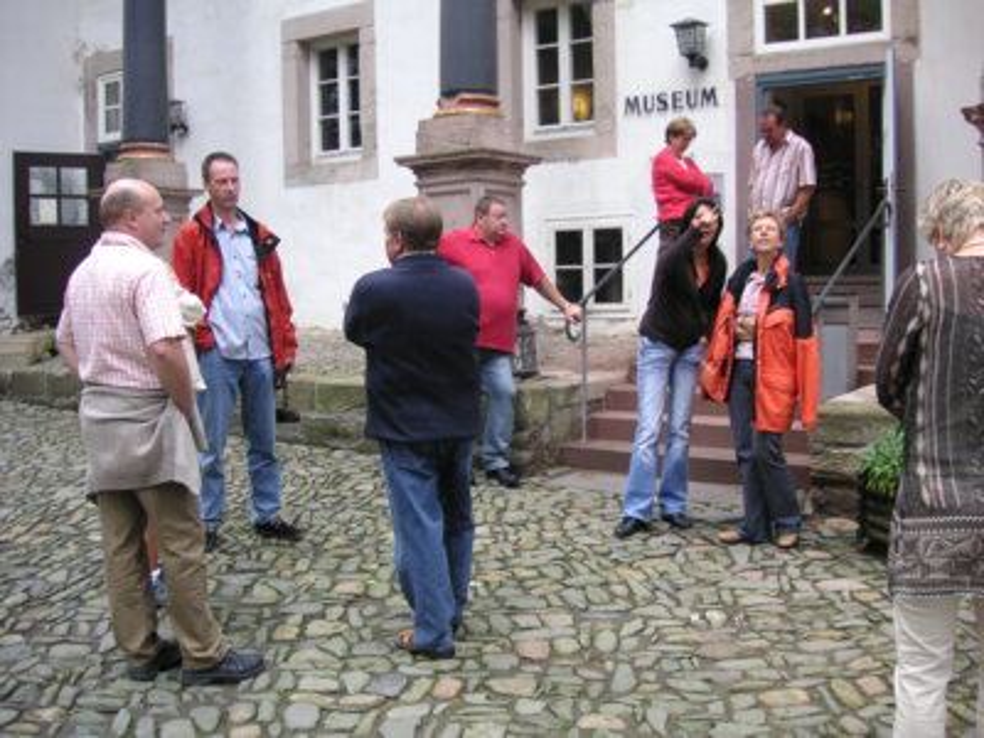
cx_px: 492
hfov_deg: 50.1
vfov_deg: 38.7
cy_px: 369
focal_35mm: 37
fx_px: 1052
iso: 50
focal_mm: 6.1
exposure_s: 1/90
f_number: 2.8
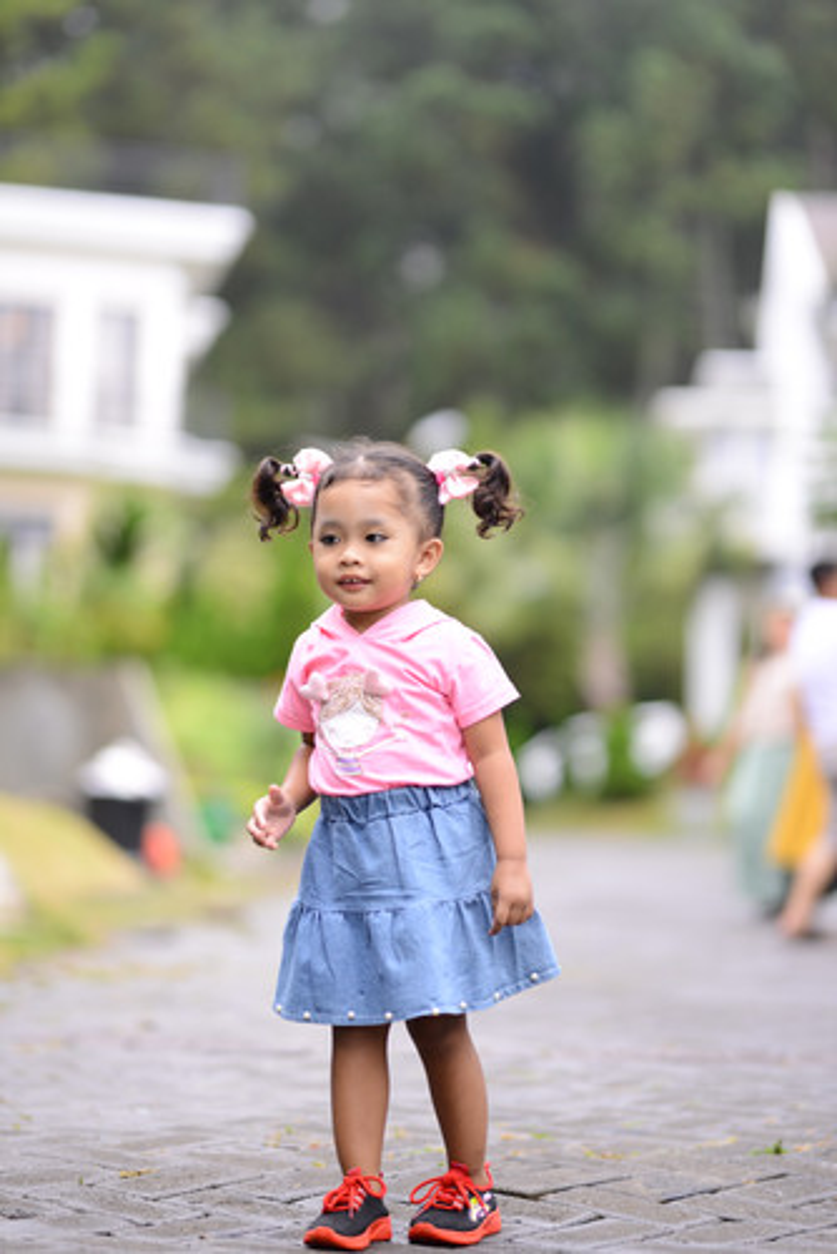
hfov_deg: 16.1
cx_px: 418
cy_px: 627
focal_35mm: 85
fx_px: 2960
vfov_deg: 23.9
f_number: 1.6
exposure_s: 1/500
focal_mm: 85
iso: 100
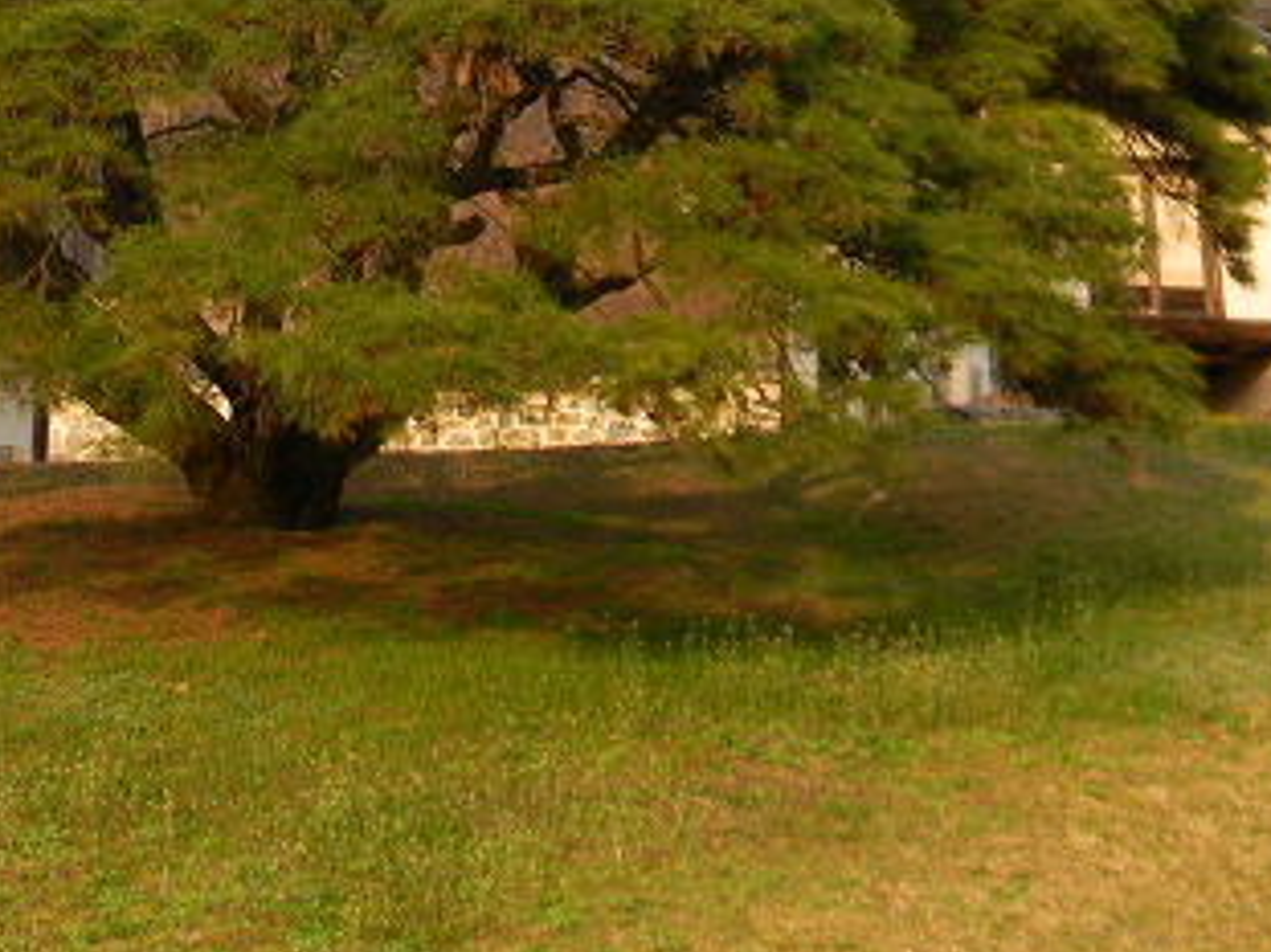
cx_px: 270
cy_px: 14
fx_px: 2973
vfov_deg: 17.8
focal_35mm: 81
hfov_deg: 23.8
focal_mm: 6.4
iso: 80
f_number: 3.7
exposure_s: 1/160
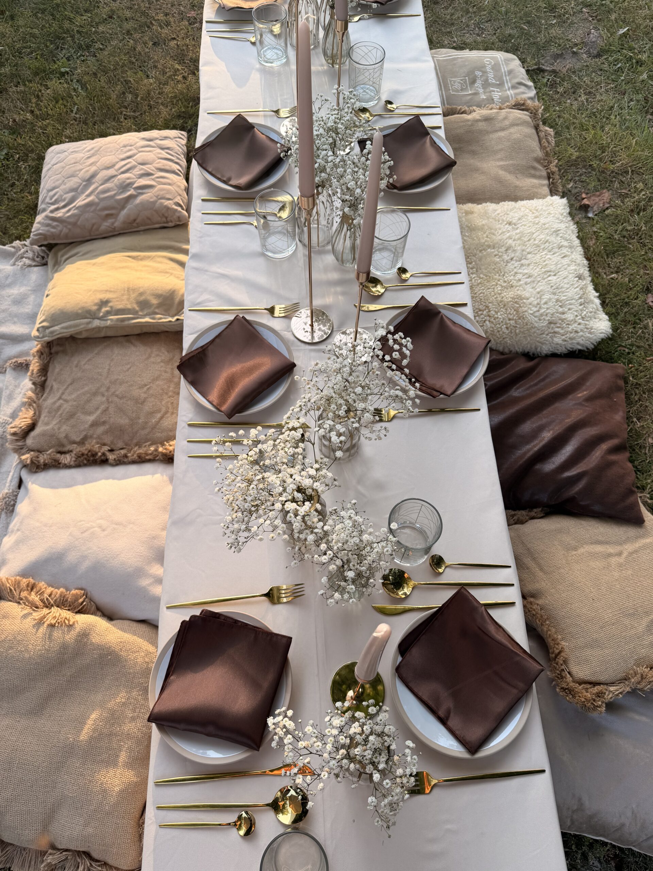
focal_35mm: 24
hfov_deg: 56.8
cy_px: 436
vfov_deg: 71.6
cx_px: 326
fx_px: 604
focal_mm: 6.76
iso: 80
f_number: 1.78
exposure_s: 1/377
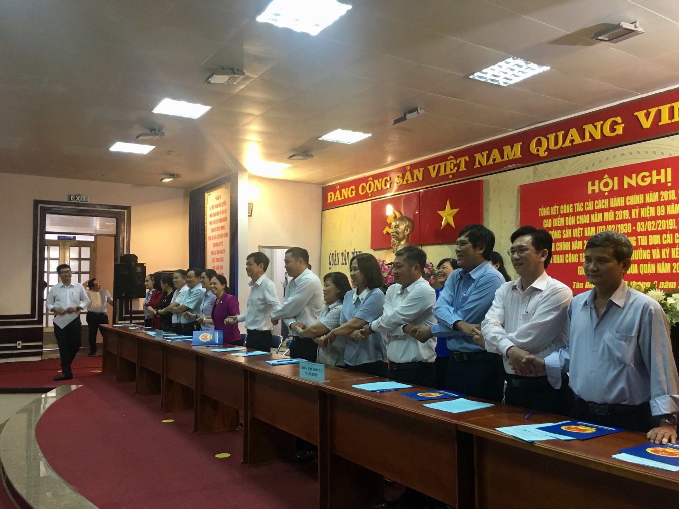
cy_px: 254
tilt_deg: +3.4
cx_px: 340
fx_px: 569
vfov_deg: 48.2
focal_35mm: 29
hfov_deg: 61.7
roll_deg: -0.9
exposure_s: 1/33
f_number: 2.2
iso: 160
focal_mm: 4.15
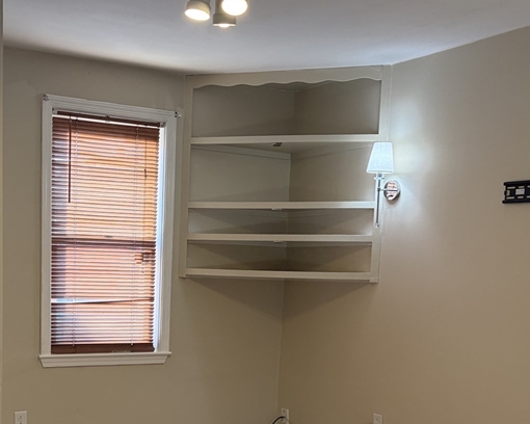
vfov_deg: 28.8
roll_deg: -1.1
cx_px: 154
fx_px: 800
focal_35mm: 51
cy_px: 360
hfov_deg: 36.1
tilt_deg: -6.3
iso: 125
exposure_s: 1/120
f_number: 1.6
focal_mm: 5.96
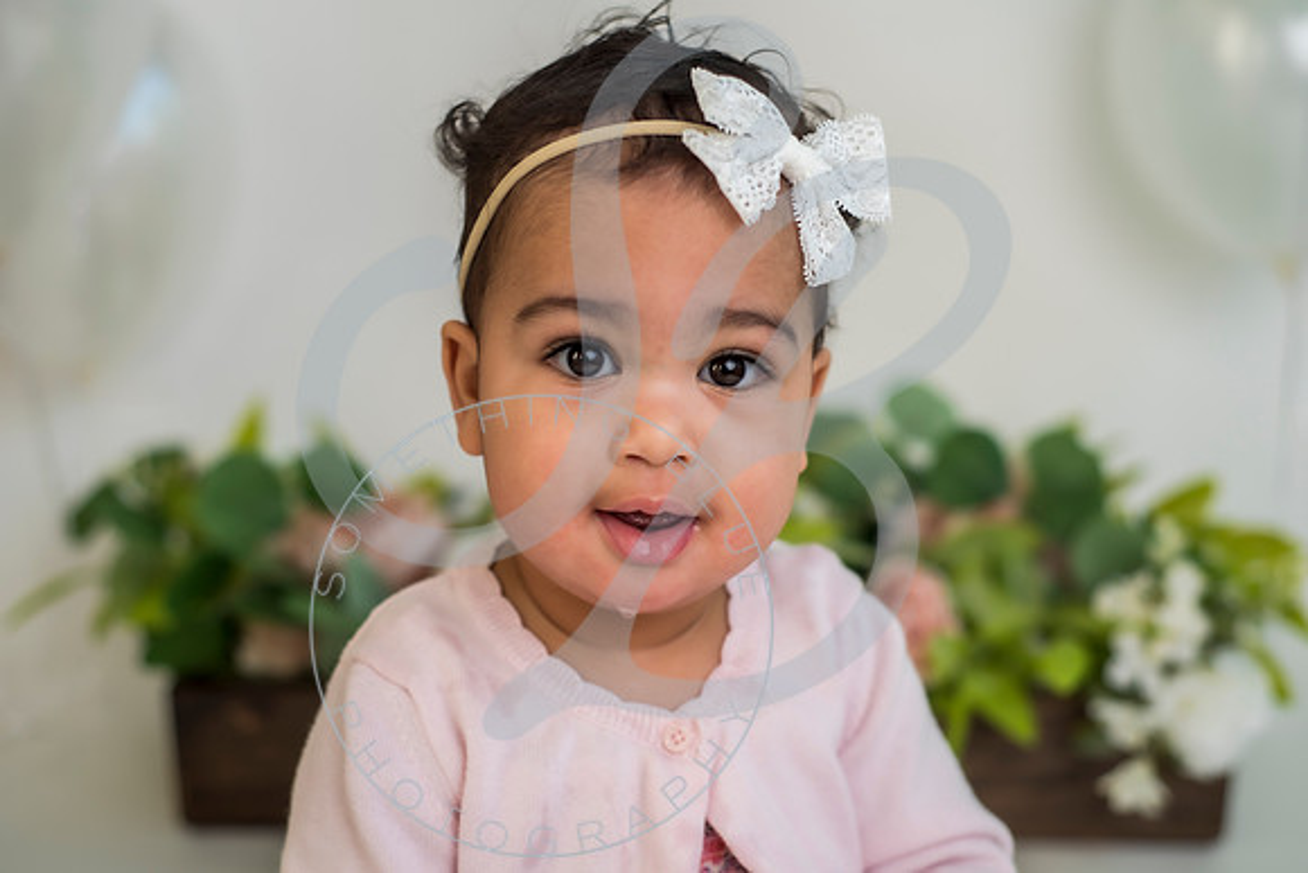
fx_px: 1817
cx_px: 654
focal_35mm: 50
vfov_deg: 27.0
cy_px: 436
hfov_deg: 39.6
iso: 100
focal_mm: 50
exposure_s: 1/200
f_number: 2.8
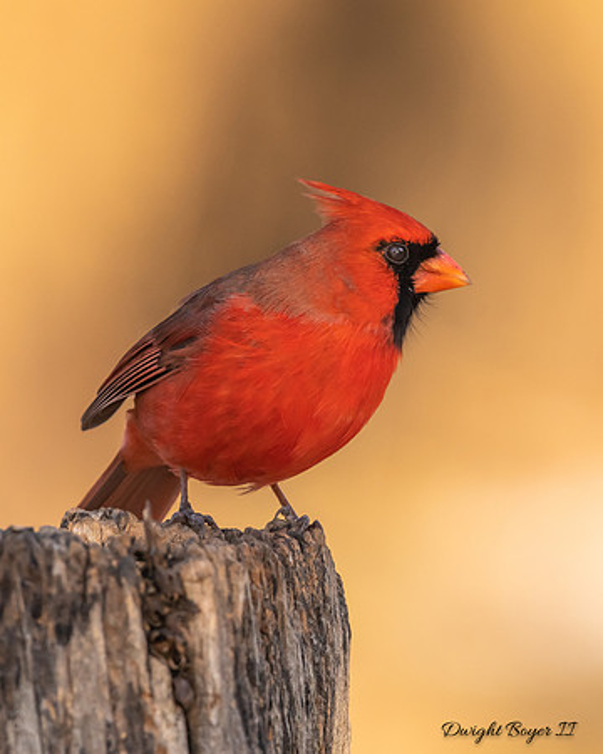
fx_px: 22142
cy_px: 427
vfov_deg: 2.0
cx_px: 374
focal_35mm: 993
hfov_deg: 1.6
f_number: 6.3
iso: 800
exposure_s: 1/1000
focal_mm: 500
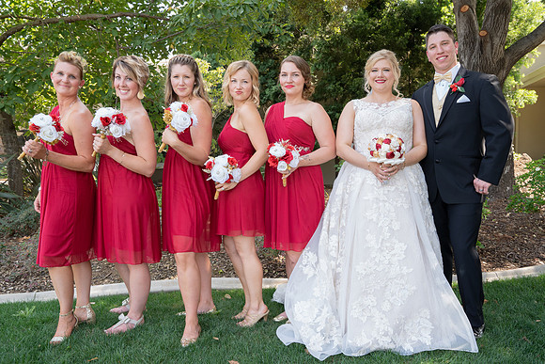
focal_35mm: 29
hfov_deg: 64.4
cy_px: 203
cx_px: 287
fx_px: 432
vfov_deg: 45.6
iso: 500
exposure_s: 1/60
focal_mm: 25
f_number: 8
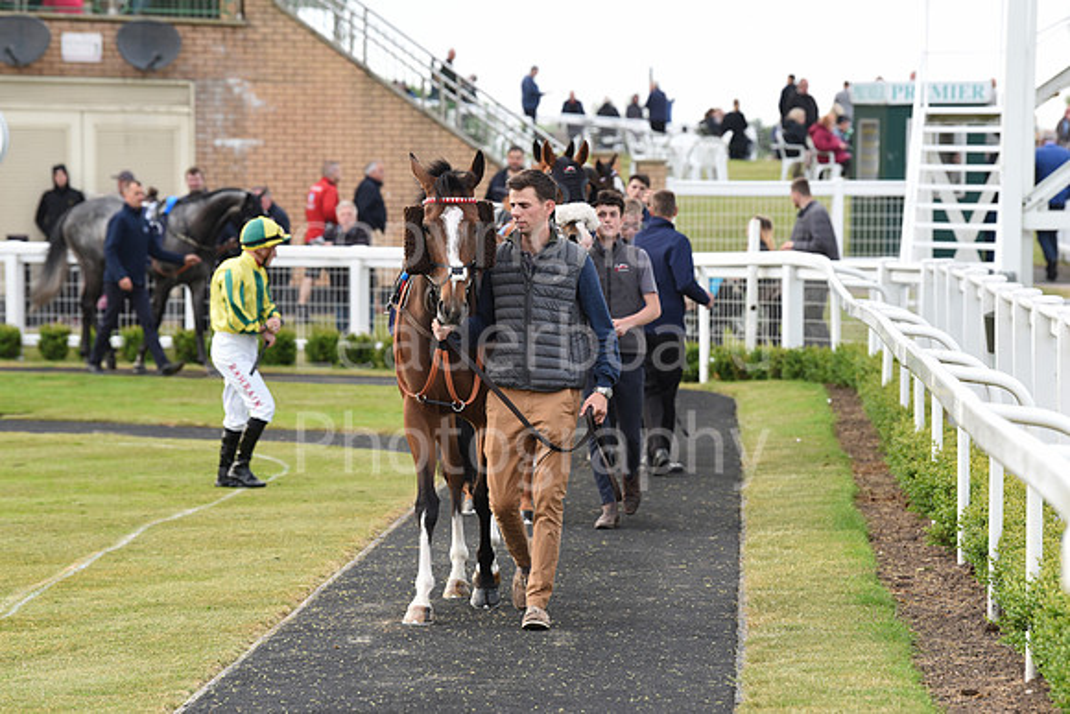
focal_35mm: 170
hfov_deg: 12.1
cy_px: 357
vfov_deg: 8.1
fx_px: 5054
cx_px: 535
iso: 1000
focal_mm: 170
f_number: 5.6
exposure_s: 1/400
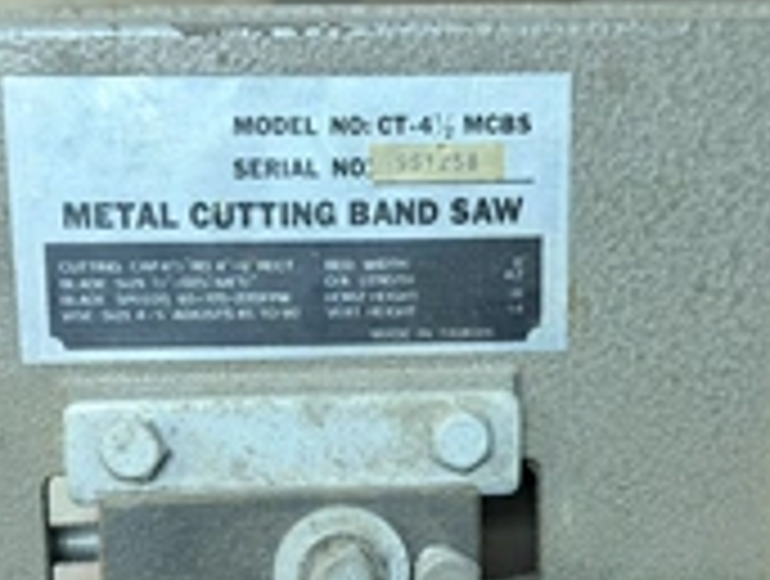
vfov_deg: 25.9
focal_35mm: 56
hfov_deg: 34.3
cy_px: 432
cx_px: 369
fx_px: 1248
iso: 500
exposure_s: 1/60
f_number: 1.78
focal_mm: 6.76
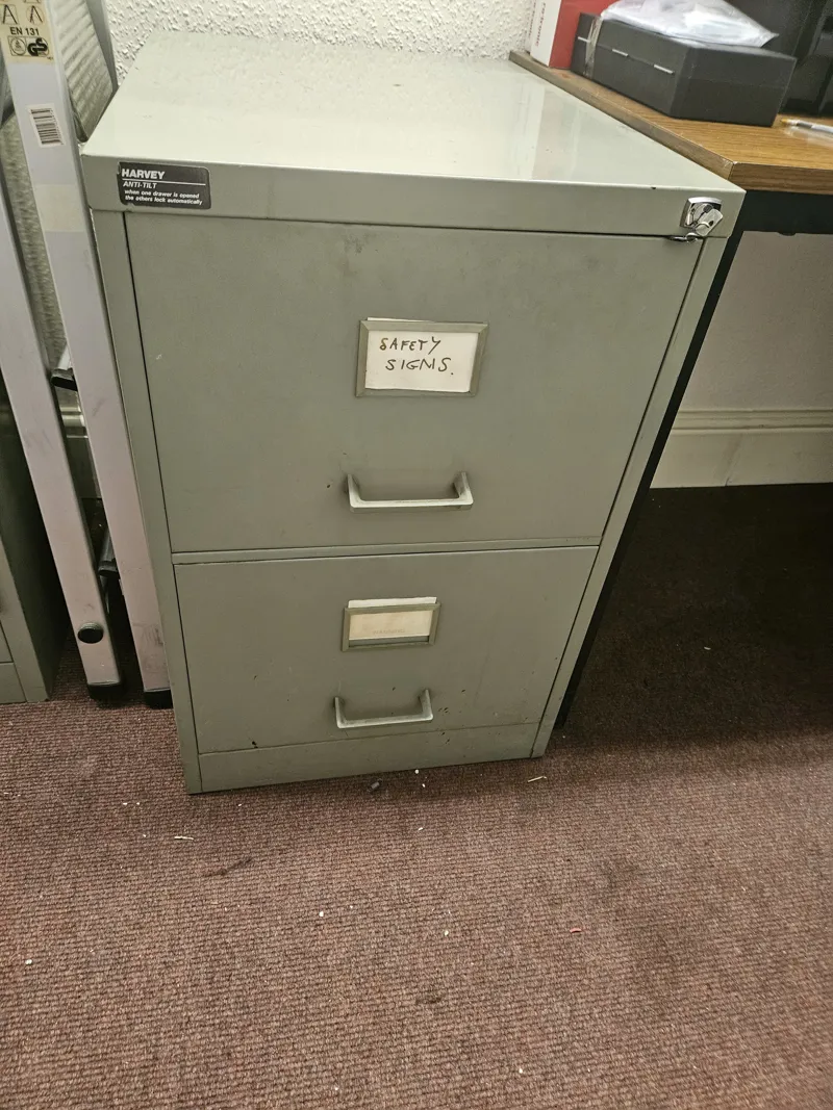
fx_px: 738
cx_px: 416
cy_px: 555
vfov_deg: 73.9
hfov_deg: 58.9
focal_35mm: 23
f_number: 1.8
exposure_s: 1/25
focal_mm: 5.4
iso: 500
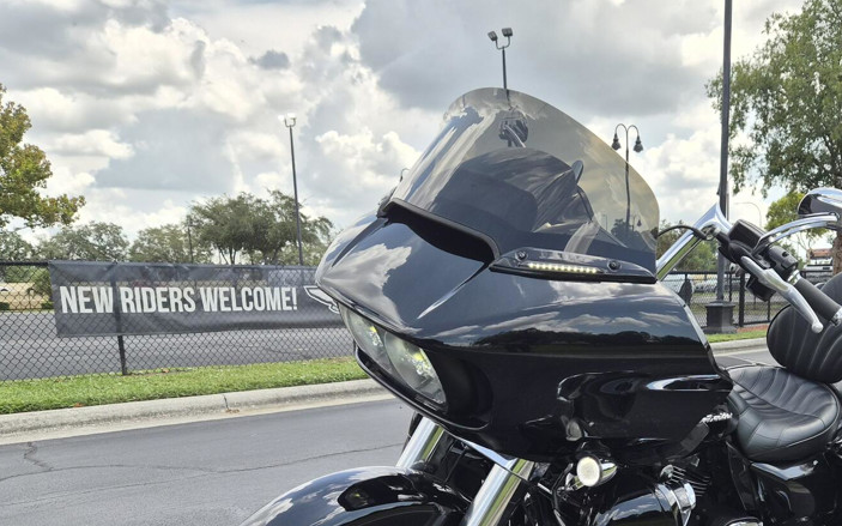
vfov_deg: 32.8
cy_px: 468
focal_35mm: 37
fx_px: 849
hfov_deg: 51.8
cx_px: 562
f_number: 1.8
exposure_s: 1/3104
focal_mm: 5.4
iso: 80
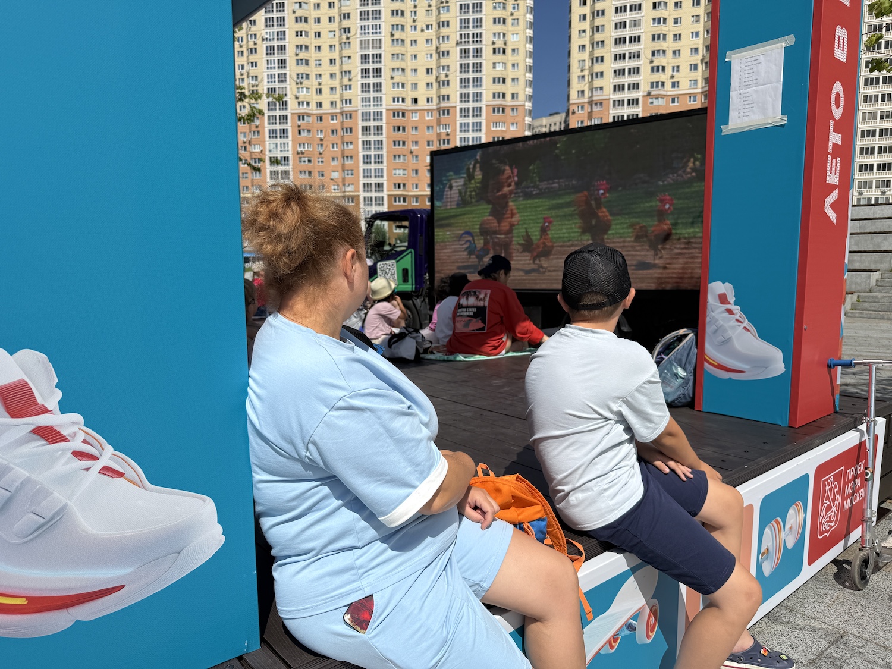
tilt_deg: -6.9
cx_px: 446
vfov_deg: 56.8
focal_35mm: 24
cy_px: 334
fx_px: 618
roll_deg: -0.2
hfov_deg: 71.6
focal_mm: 6.76
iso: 80
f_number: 1.78
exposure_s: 1/8130
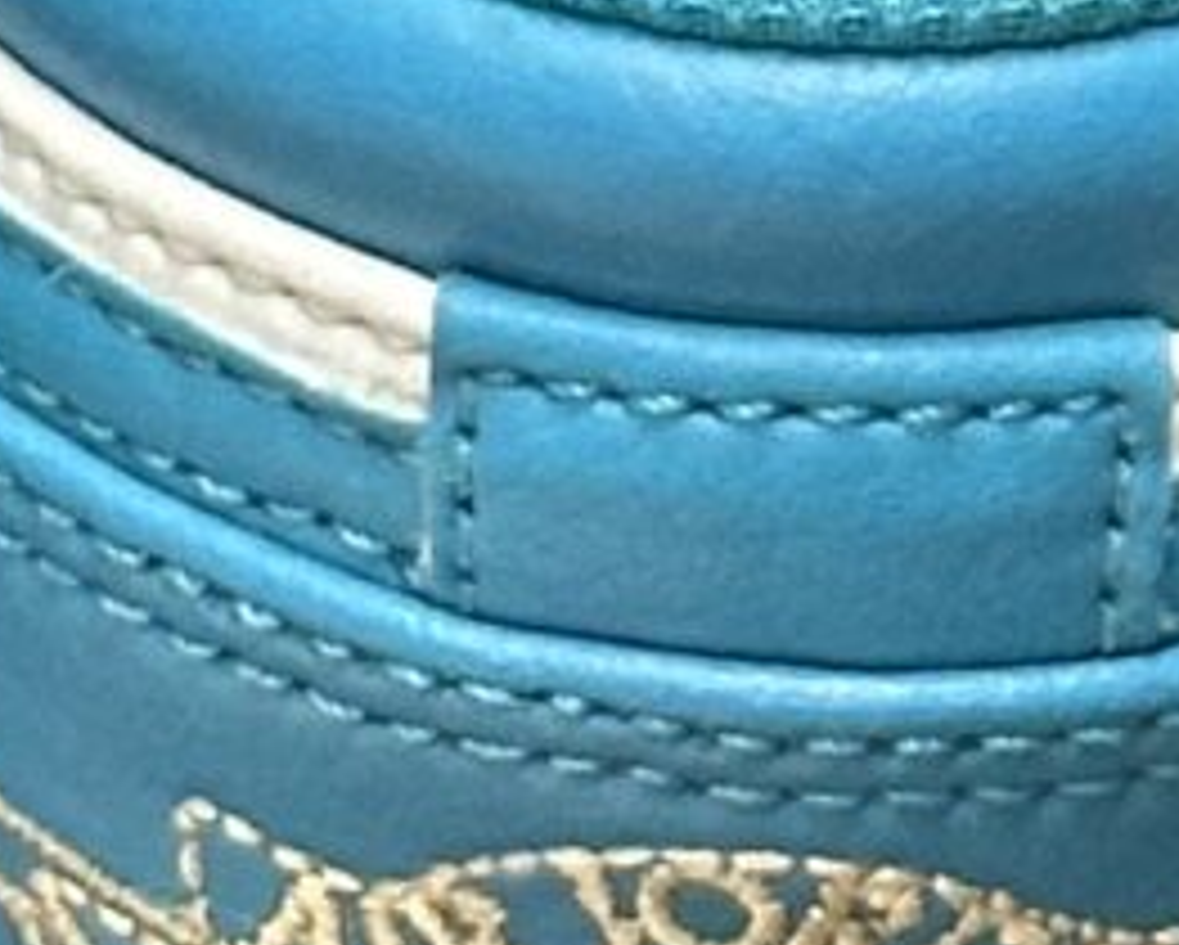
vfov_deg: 3.3
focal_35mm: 458
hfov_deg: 4.2
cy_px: -2007
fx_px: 15993
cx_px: -572
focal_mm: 6.86
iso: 400
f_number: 1.78
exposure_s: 1/34
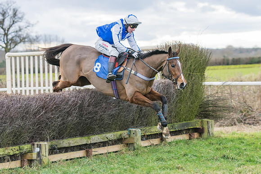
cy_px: 71
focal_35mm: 138
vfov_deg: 9.9
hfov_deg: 14.8
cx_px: 118
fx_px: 1003
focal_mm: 83
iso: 800
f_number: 2.8
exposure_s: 1/1000
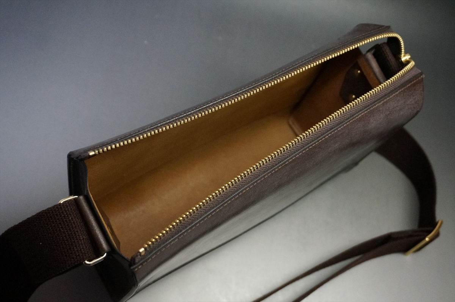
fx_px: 511
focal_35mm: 40
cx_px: 228
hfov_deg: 48.0
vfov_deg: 32.9
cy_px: 151
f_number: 4.5
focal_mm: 27
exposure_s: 1/125
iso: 3200
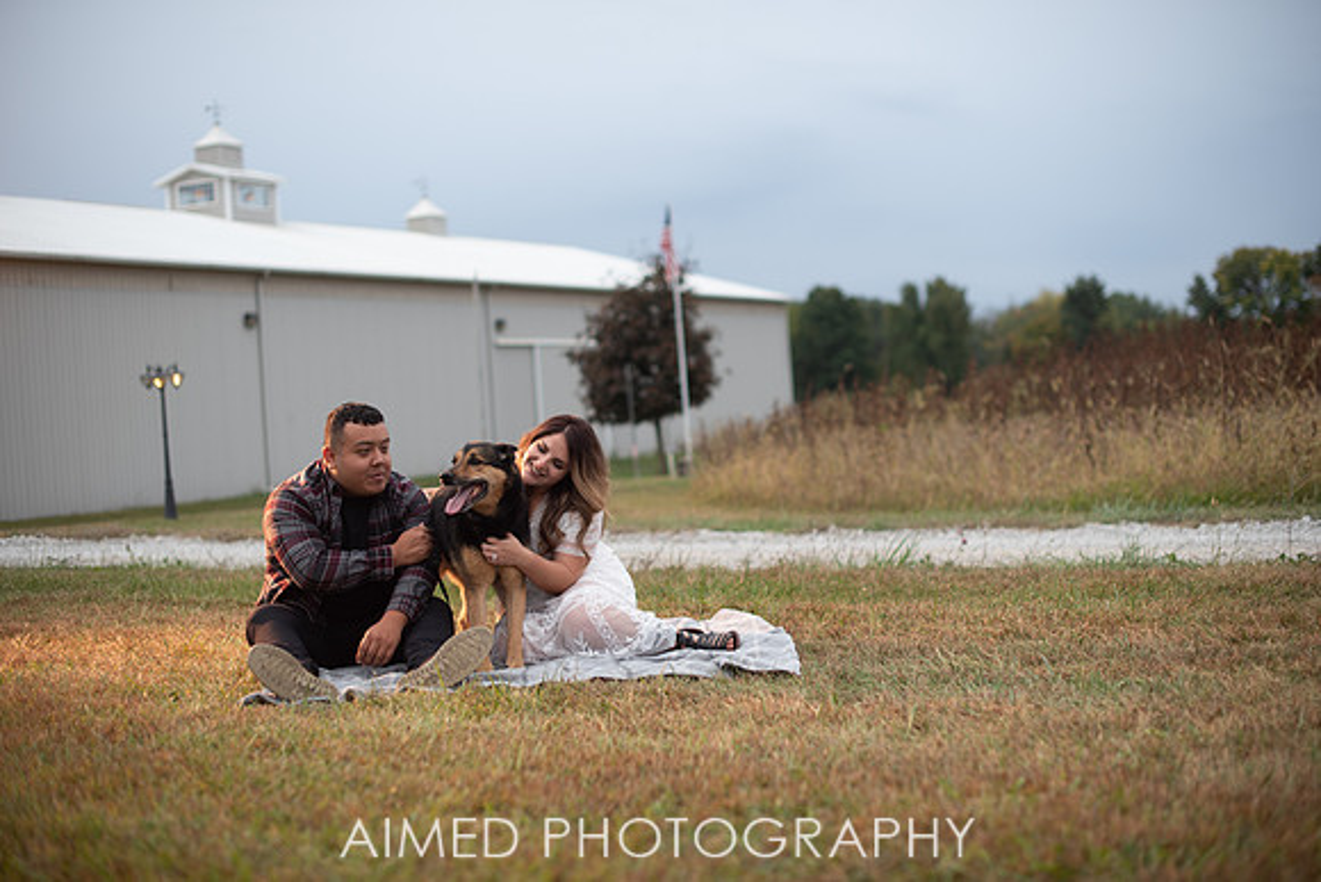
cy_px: 441
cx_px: 660
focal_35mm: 50
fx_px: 1835
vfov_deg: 27.0
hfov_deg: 39.6
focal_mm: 50
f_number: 2
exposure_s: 1/200
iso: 100
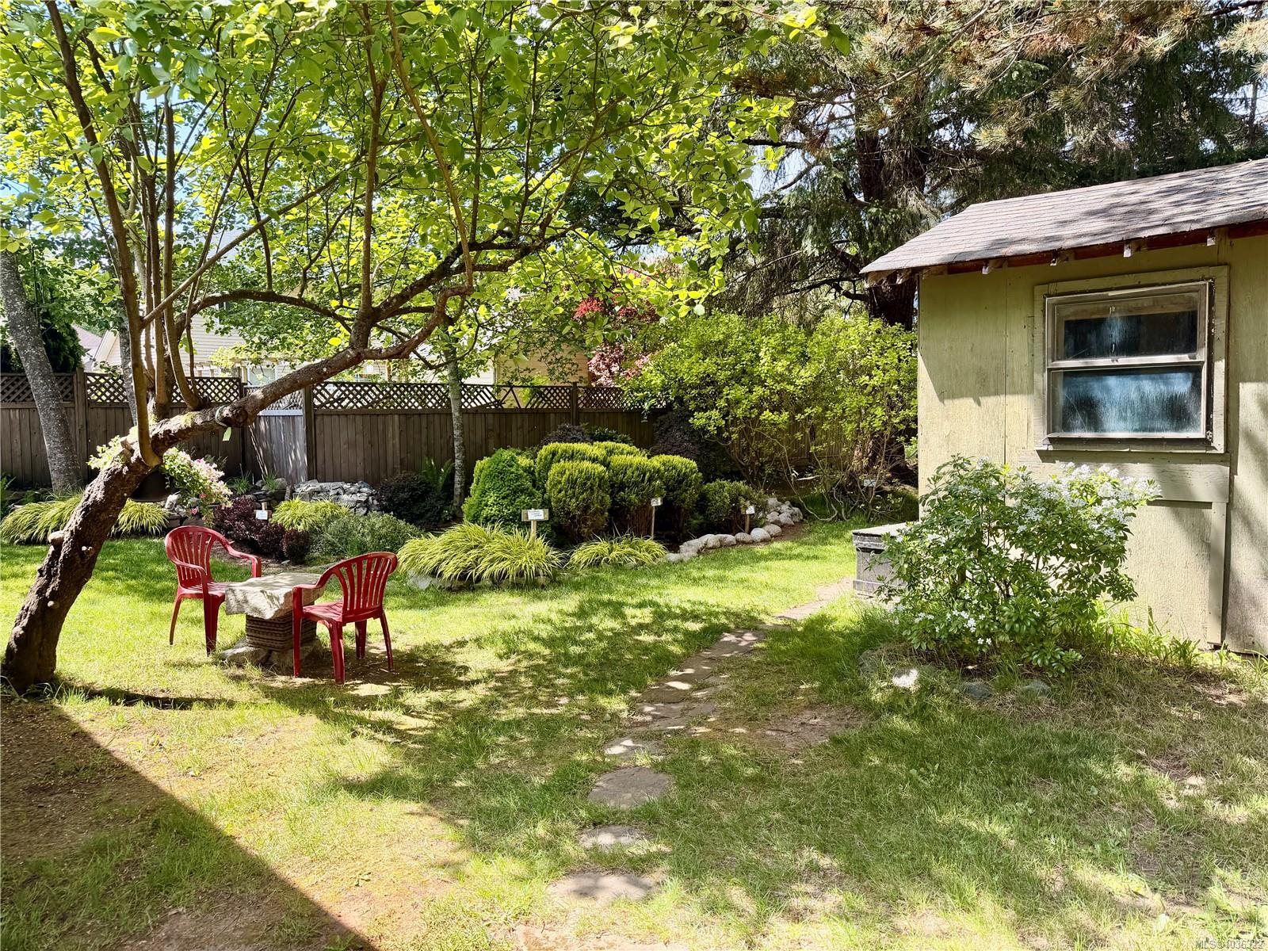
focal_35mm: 24
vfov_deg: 56.8
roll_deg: +0.4
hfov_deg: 71.6
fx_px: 879
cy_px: 476
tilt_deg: -5.1
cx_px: 634
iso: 80
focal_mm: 6.76
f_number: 1.78
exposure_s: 1/683
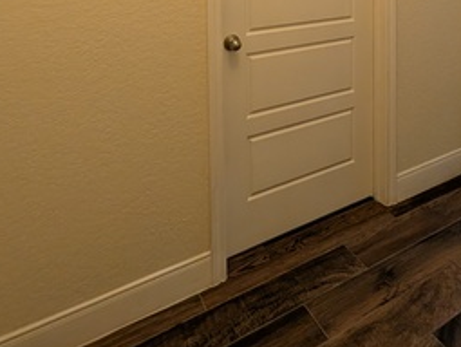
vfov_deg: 38.0
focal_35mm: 30
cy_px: -45
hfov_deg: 56.5
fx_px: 400
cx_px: 354
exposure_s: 1/120
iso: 501
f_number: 1.7
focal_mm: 2.02
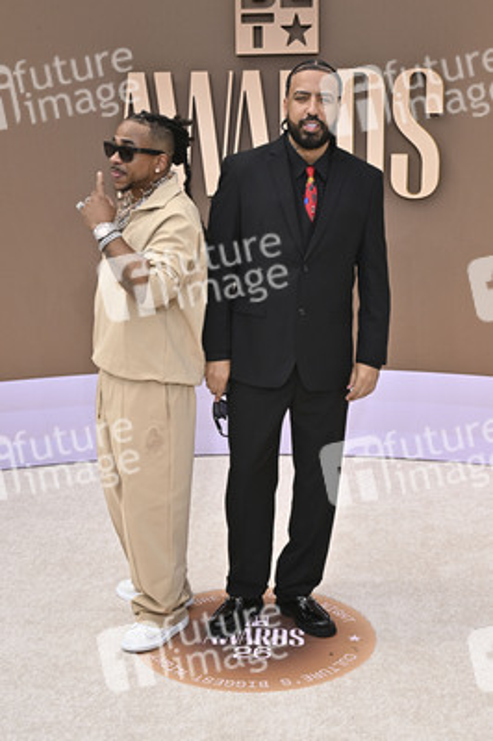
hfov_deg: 26.9
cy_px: 370
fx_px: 1029
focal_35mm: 50
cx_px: 246
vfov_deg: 39.6
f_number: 11
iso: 400
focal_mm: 50
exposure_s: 1/320
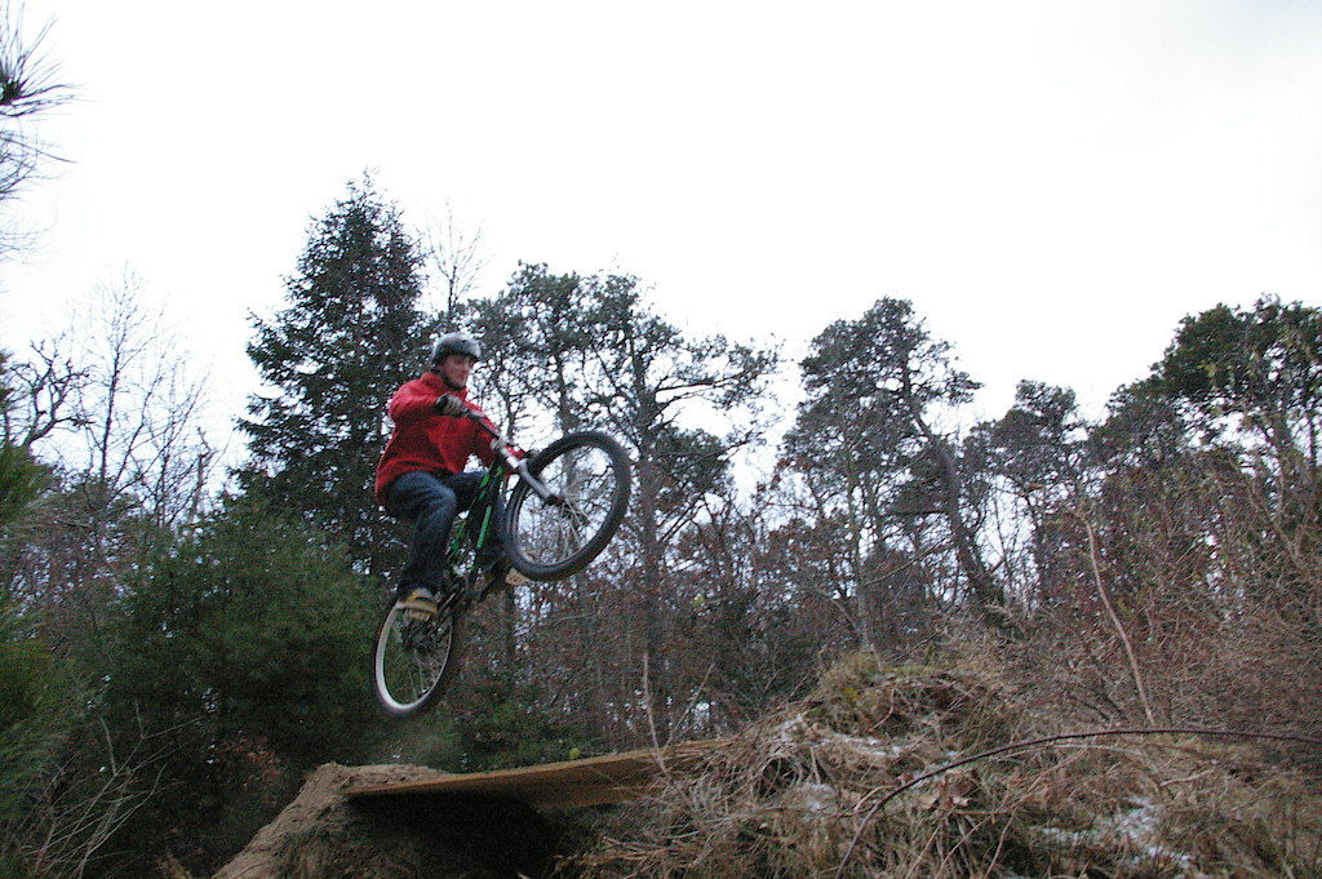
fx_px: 991
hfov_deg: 67.4
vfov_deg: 47.9
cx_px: 661
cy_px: 440
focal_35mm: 27
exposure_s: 1/125
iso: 3200
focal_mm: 18
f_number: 8
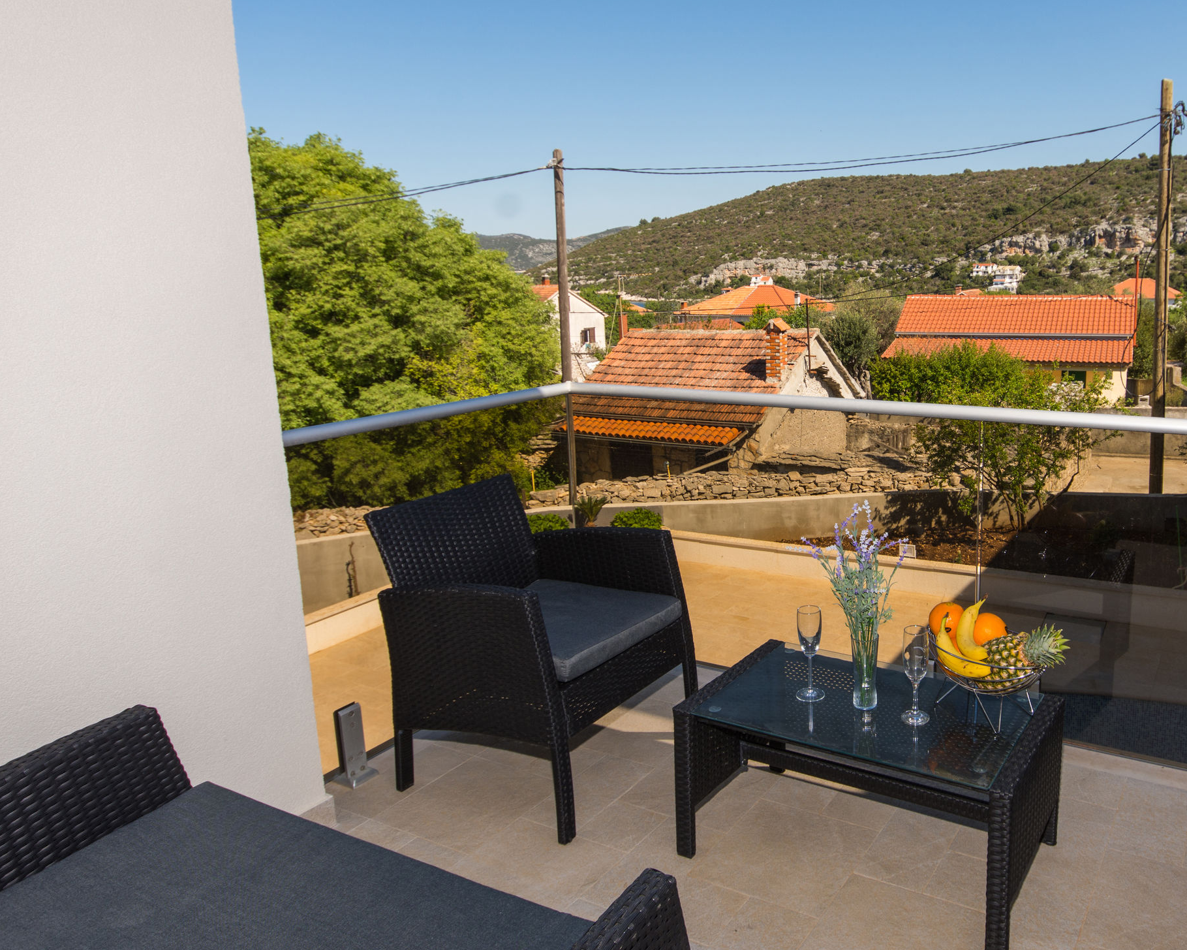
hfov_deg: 63.8
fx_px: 913
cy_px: 422
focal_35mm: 26
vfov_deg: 54.8
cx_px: 822
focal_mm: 12
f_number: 9
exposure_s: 1/250
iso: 100
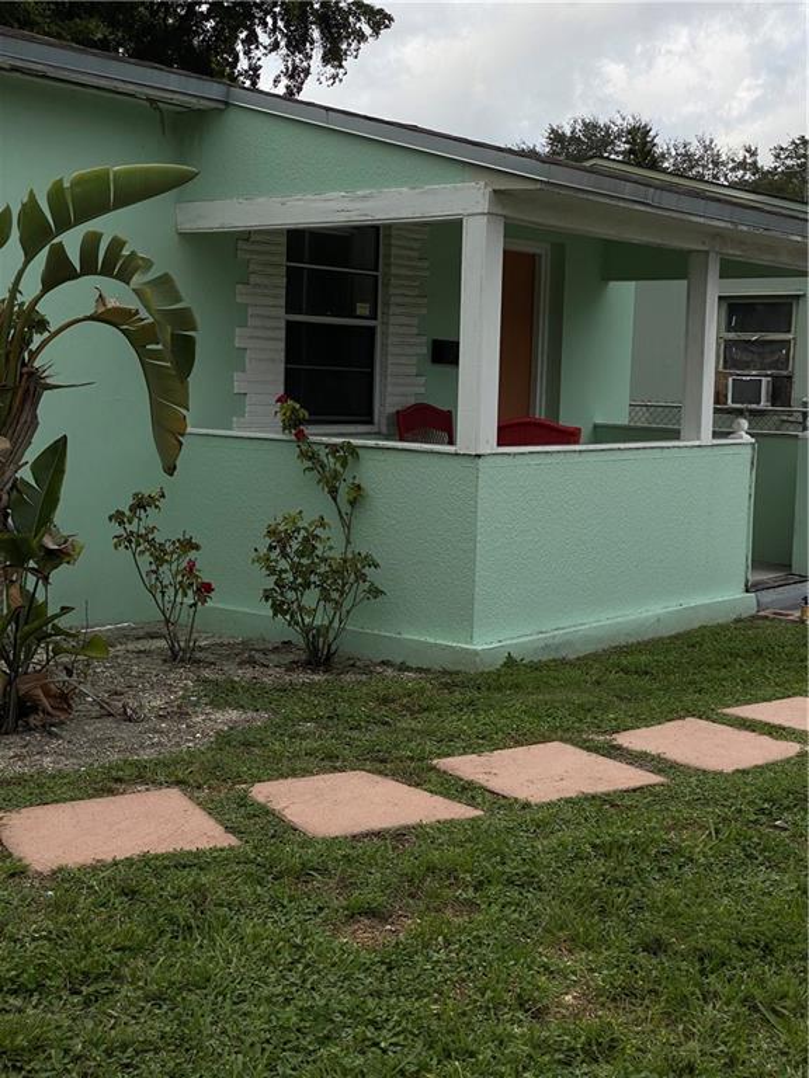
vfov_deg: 36.8
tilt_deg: -3.8
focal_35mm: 52
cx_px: 404
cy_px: 539
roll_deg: -2.1
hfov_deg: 28.0
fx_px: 1620
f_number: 2
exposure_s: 1/421
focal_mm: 6
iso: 20
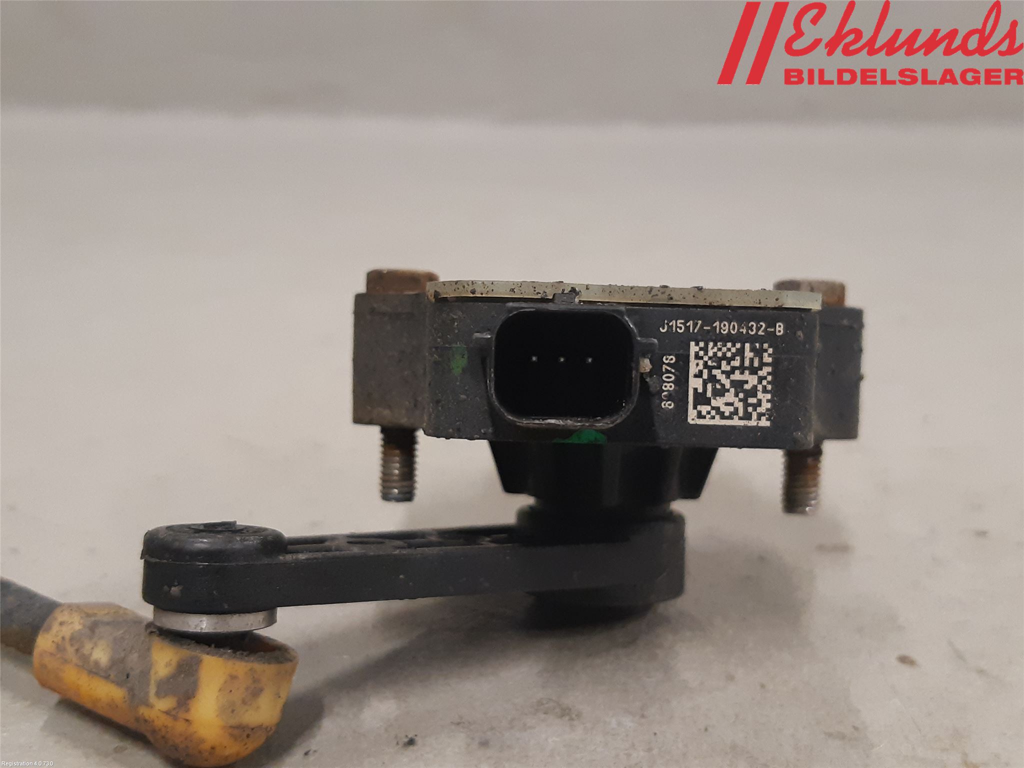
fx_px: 769
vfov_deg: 53.1
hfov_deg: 67.3
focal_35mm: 26
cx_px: 512
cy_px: 384
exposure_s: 1/50
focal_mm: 3.93
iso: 250
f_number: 1.7
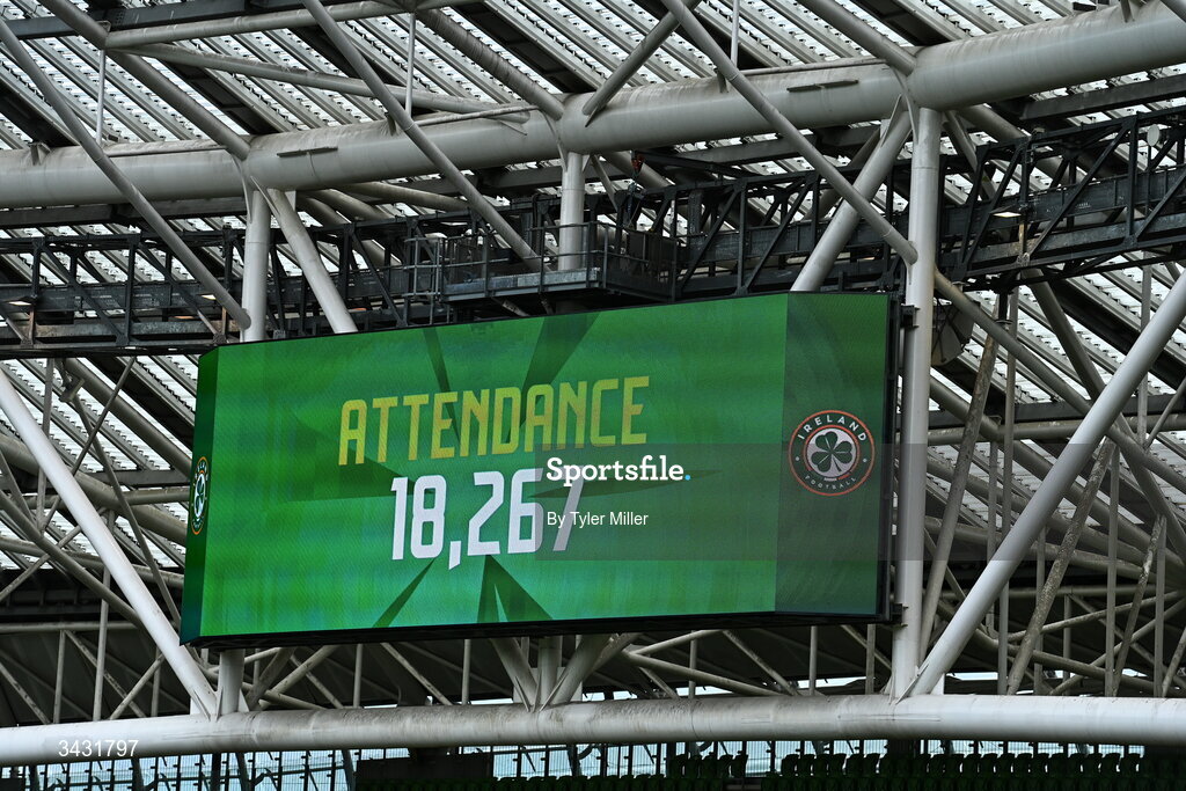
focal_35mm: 160
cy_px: 396
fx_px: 5271
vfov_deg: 8.6
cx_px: 593
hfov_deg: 12.8
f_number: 5.6
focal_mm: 160
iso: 800
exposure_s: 1/2000
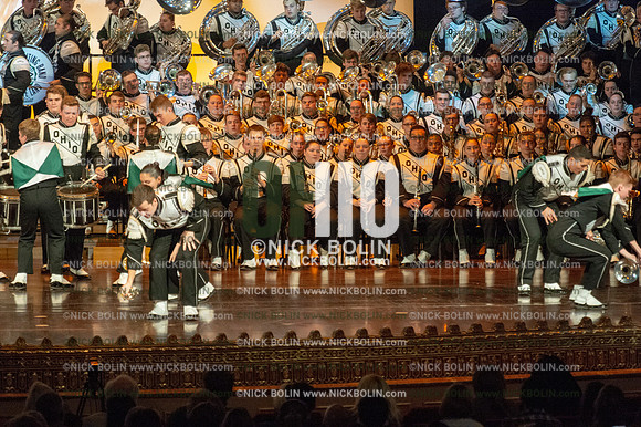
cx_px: 320
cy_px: 214
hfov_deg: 10.6
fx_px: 3470
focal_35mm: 195
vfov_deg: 7.0
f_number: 5.6
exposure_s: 1/320
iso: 8000
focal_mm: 195
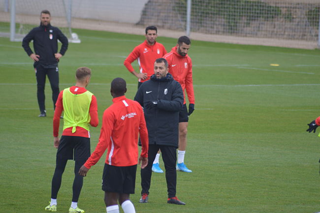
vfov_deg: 3.0
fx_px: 3996
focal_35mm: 450
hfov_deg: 4.6
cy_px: 106
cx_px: 160
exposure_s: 1/320
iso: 400
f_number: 5.6
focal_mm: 300
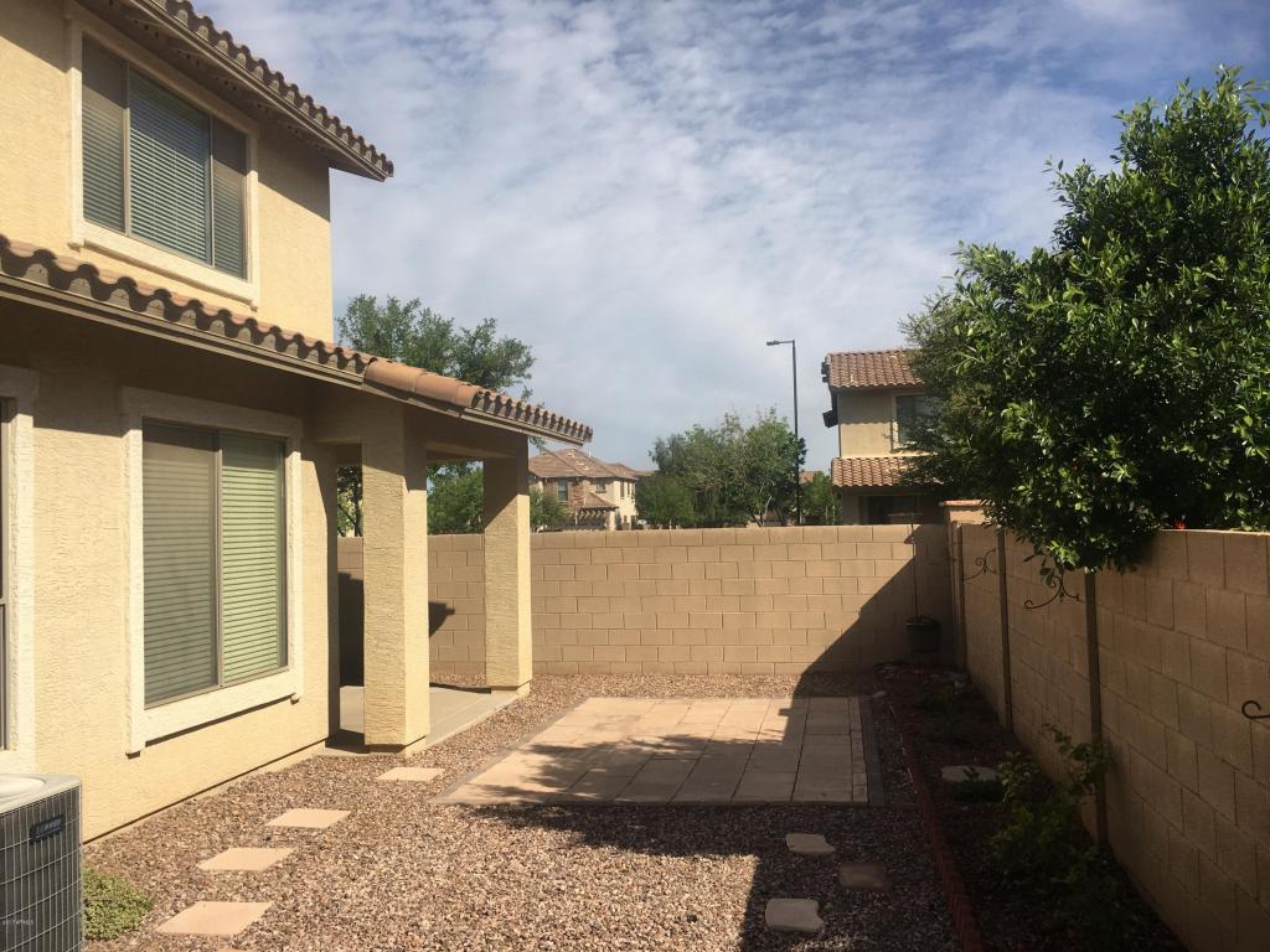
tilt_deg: +1.3
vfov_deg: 48.2
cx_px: 635
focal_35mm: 29
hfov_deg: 61.7
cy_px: 476
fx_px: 1064
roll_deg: +2.2
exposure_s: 1/2137
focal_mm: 4.15
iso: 25
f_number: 2.2
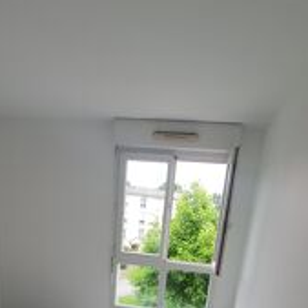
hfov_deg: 55.5
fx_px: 292
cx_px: 140
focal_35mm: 29
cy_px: 320
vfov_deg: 45.3
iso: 64
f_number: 2.2
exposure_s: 1/50
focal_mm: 1.8
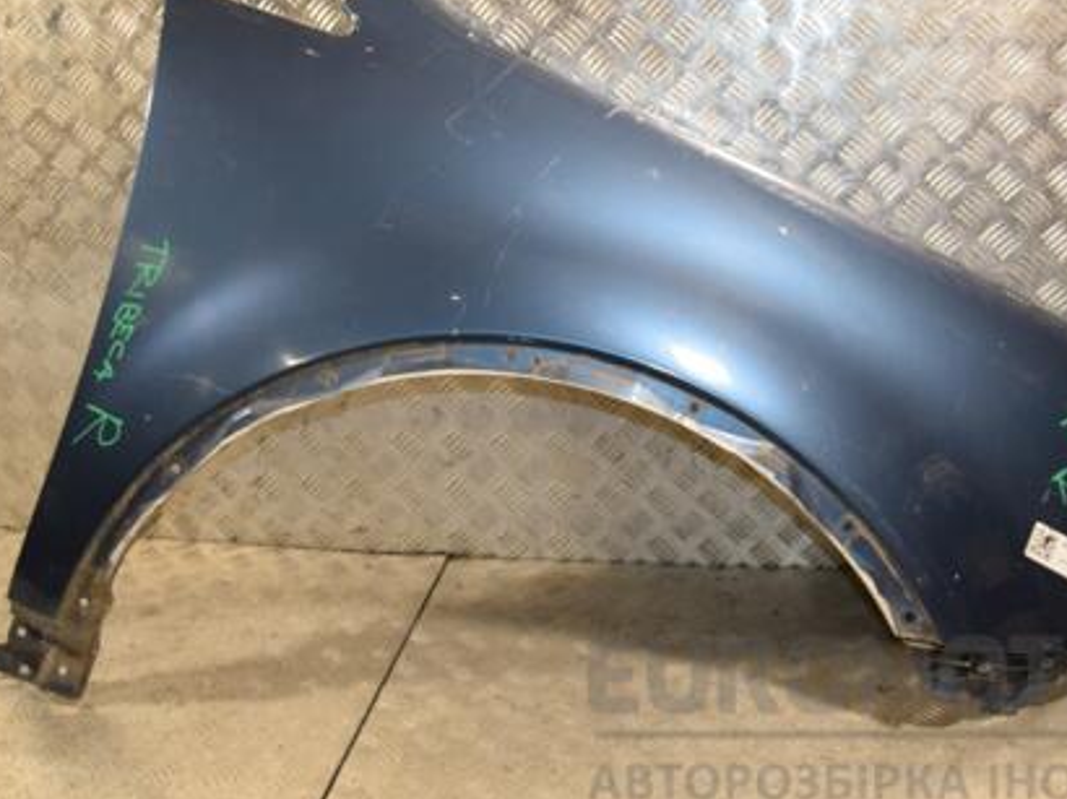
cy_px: 328
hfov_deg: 49.0
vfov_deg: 37.6
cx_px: 539
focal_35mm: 38
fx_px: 1171
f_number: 5
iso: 800
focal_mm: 18
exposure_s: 1/160
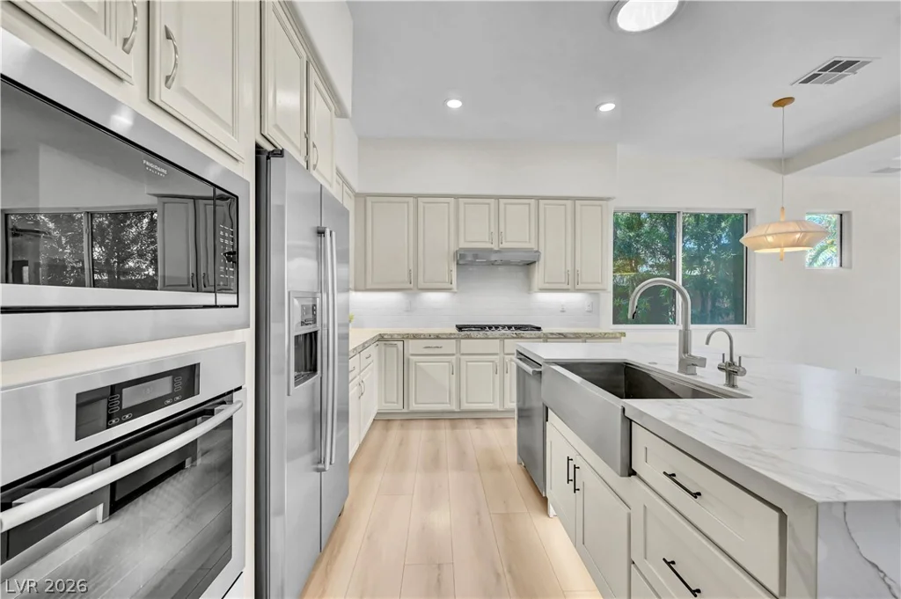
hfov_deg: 104.3
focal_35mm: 14
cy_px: 300
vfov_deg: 81.1
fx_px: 350
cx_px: 450
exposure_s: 1/40
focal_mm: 14
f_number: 9
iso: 400
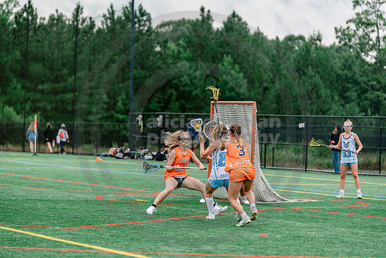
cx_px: 193
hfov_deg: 12.1
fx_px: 1823
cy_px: 129
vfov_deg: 8.1
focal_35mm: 170
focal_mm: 170
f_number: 3.2
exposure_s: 1/640
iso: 250
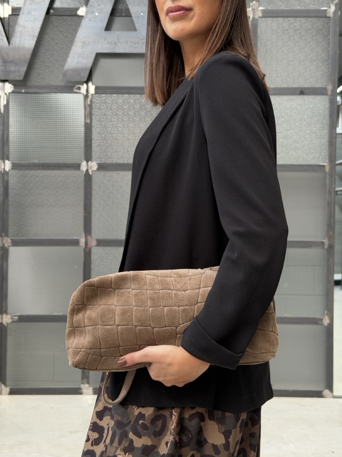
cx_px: 171
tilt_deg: -0.2
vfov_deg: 39.7
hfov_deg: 30.3
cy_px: 228
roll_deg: -0.2
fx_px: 632
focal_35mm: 48
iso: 160
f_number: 1.78
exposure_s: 1/60
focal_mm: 6.76
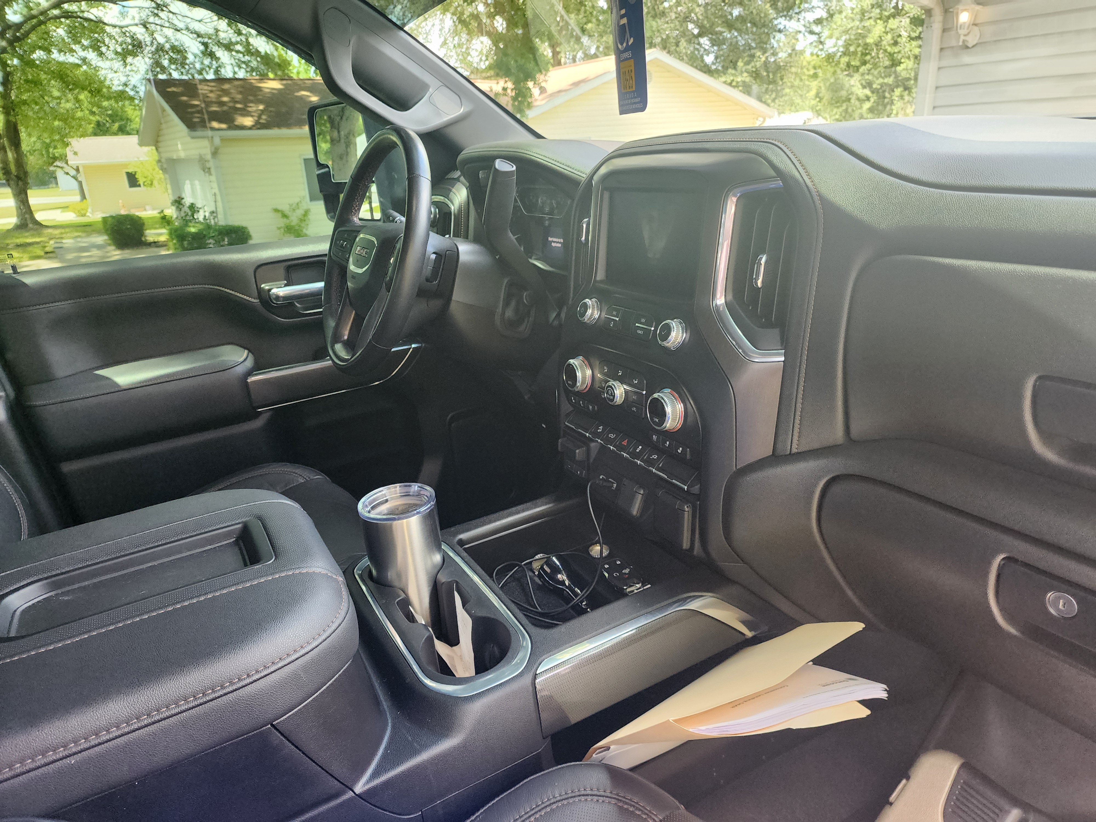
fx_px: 728
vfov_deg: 58.9
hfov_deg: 73.9
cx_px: 548
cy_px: 411
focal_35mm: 23
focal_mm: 6.4
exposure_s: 1/120
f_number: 1.8
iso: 200
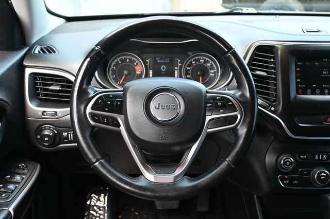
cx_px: 165
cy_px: 110
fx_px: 378
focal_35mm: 41
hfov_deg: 47.2
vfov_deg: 32.4
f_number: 4.5
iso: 1100
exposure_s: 1/125
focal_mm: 27.5
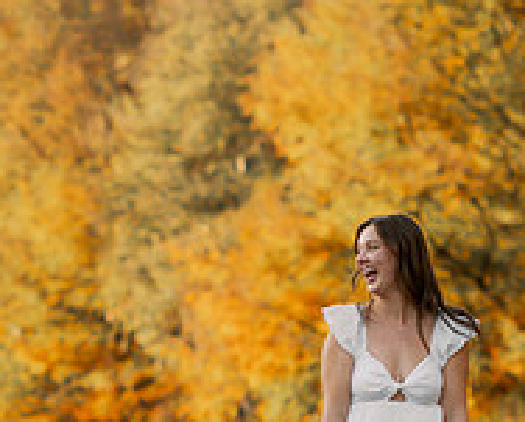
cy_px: 463
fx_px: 3828
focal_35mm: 246
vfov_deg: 6.3
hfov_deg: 7.8
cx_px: 17
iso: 125
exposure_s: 1/250
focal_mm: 85
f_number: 2.2
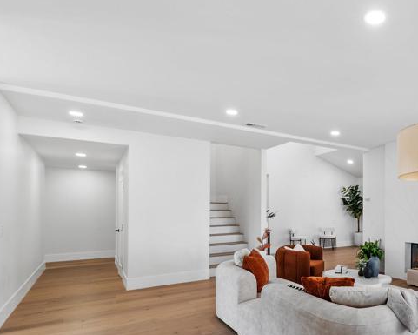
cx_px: 351
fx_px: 297
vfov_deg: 58.0
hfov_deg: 62.5
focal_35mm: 24
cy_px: 211
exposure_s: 1/2.5
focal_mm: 12
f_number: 6.3
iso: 250
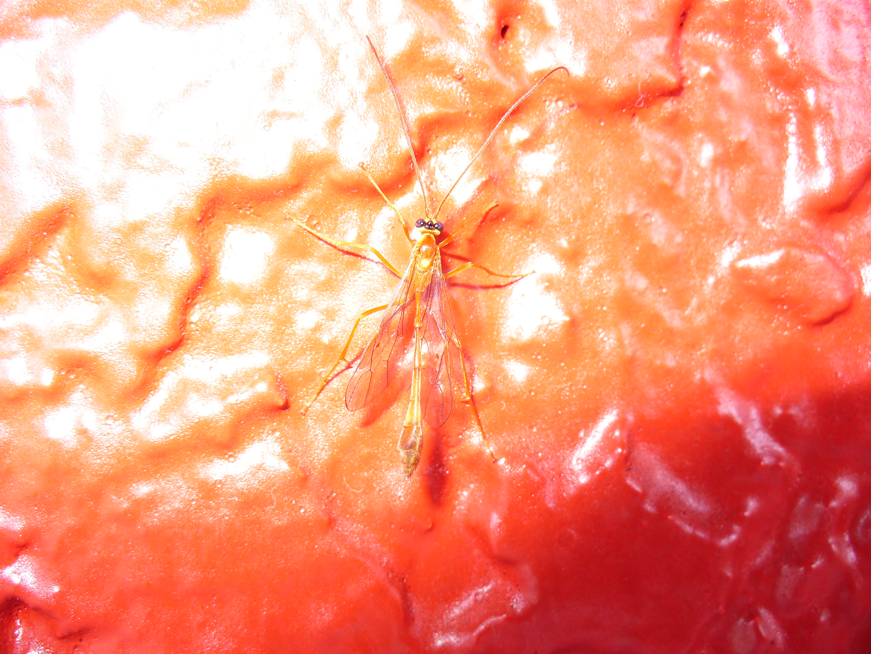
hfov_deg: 50.1
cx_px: 436
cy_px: 327
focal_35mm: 37
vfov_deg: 38.7
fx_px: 931
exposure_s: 1/30
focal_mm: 6.1
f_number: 2.8
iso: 80
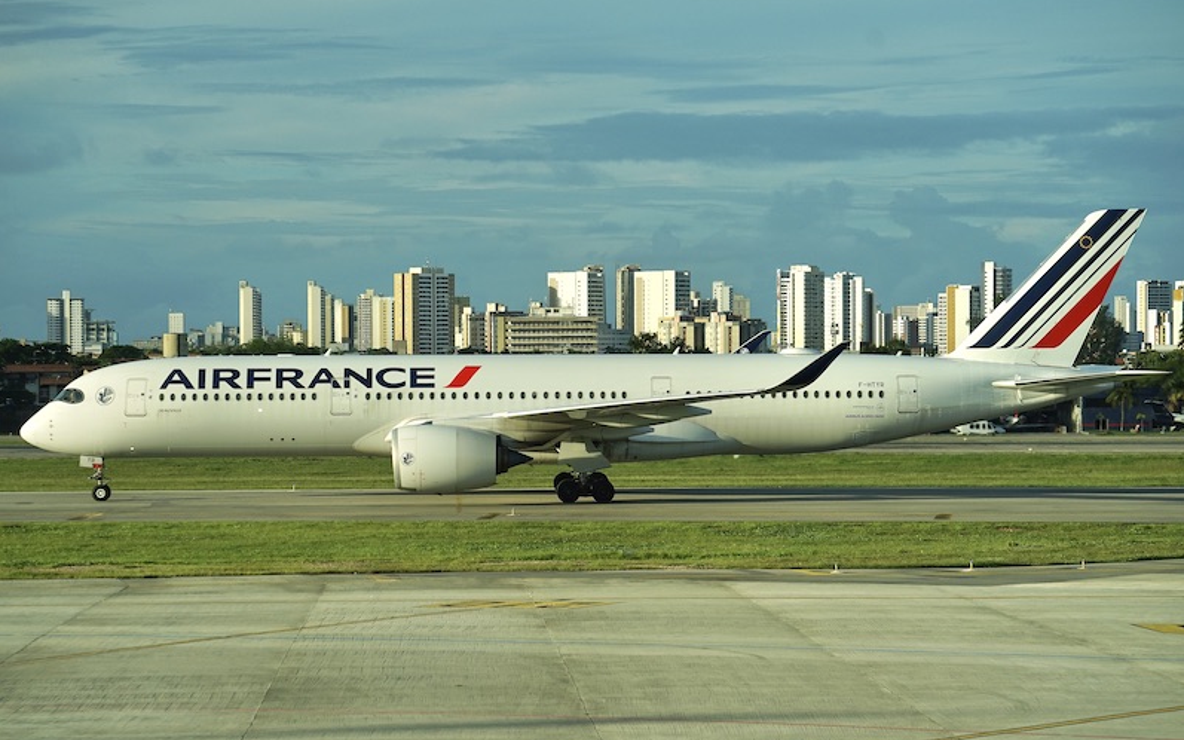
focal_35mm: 133
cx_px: 593
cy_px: 386
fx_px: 4291
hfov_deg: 15.7
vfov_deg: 9.9
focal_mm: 130
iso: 320
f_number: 5.6
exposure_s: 1/500
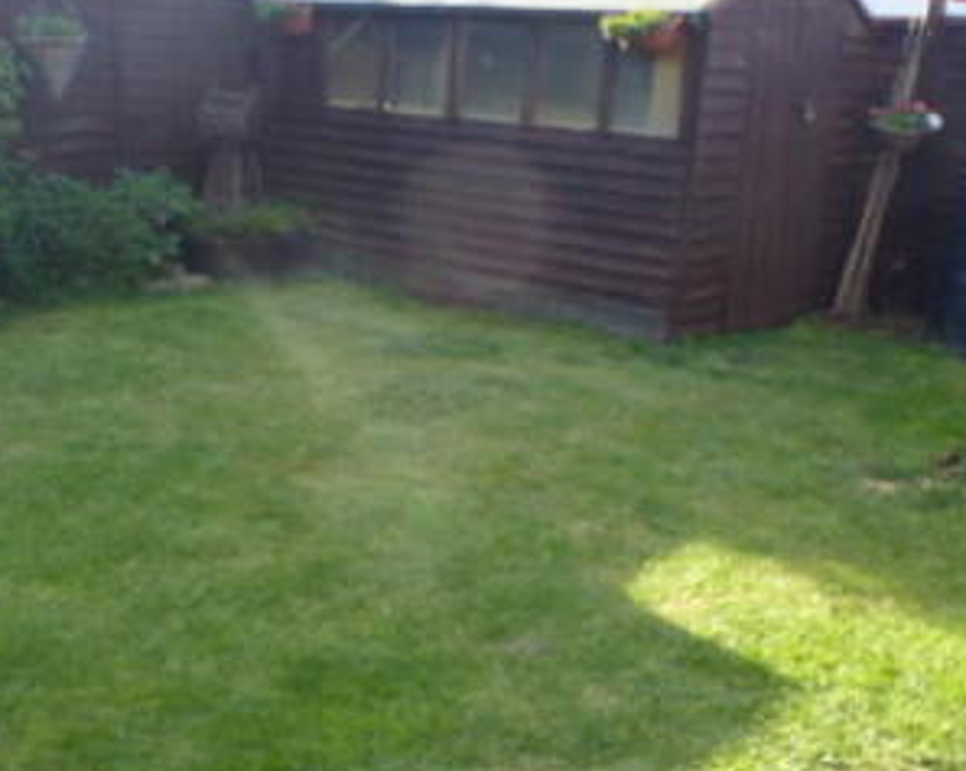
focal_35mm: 46
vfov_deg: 32.7
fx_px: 1314
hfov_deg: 40.3
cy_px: 382
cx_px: 542
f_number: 3.5
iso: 100
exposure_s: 1/125
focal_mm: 4.3
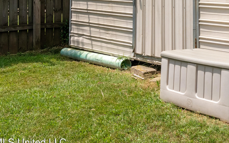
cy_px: -20
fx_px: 387
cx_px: 261
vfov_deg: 19.9
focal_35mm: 62
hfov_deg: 29.3
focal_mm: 26
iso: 800
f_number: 9
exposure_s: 1/2000
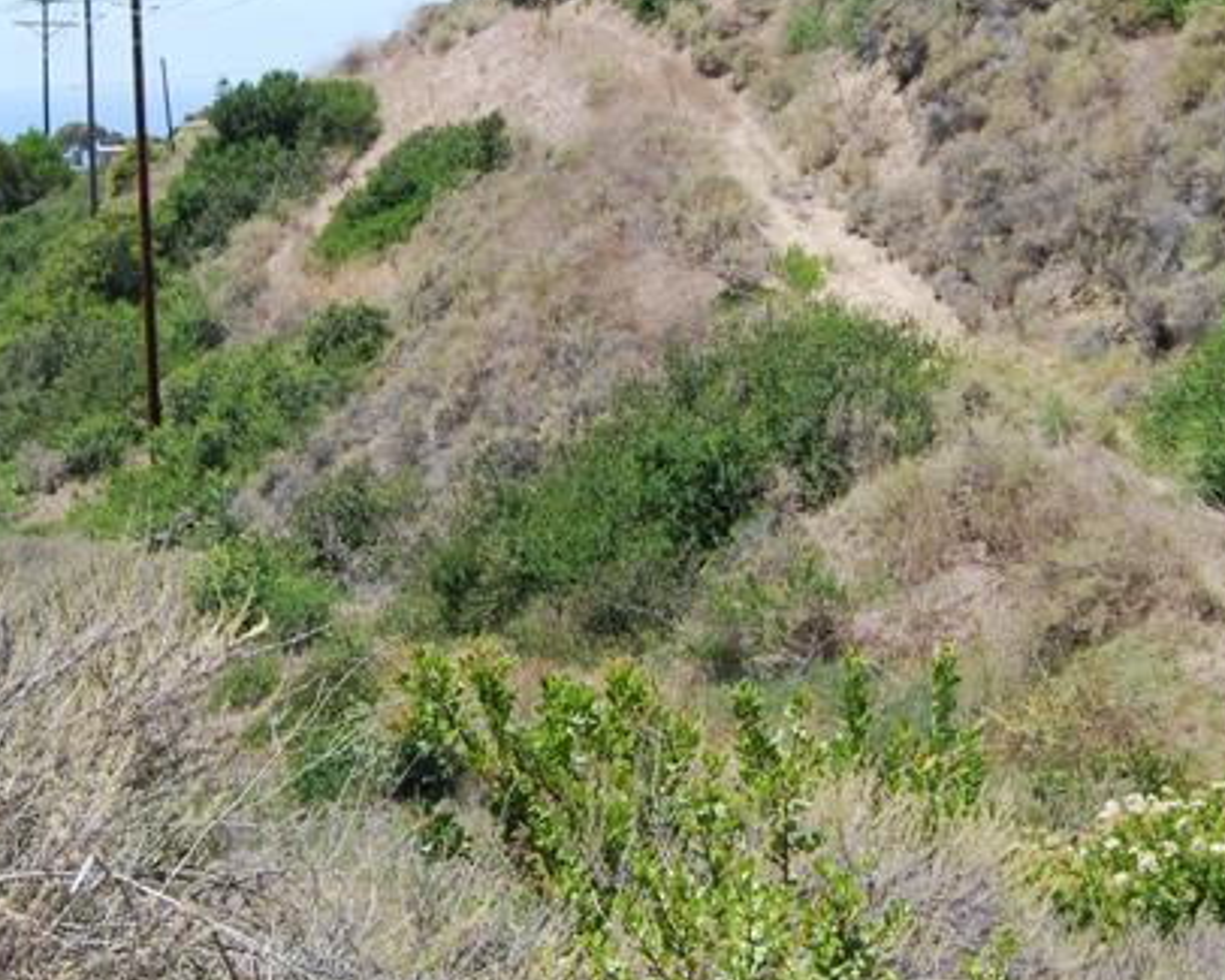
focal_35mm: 64
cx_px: 546
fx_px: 2321
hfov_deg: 29.5
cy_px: 339
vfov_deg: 23.8
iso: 100
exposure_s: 1/200
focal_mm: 18
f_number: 7.1
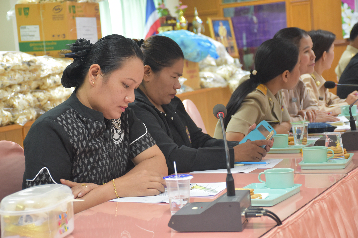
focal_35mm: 78
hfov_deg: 26.0
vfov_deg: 17.5
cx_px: 179
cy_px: 119
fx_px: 776
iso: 1100
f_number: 4.8
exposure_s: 1/30
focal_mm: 52
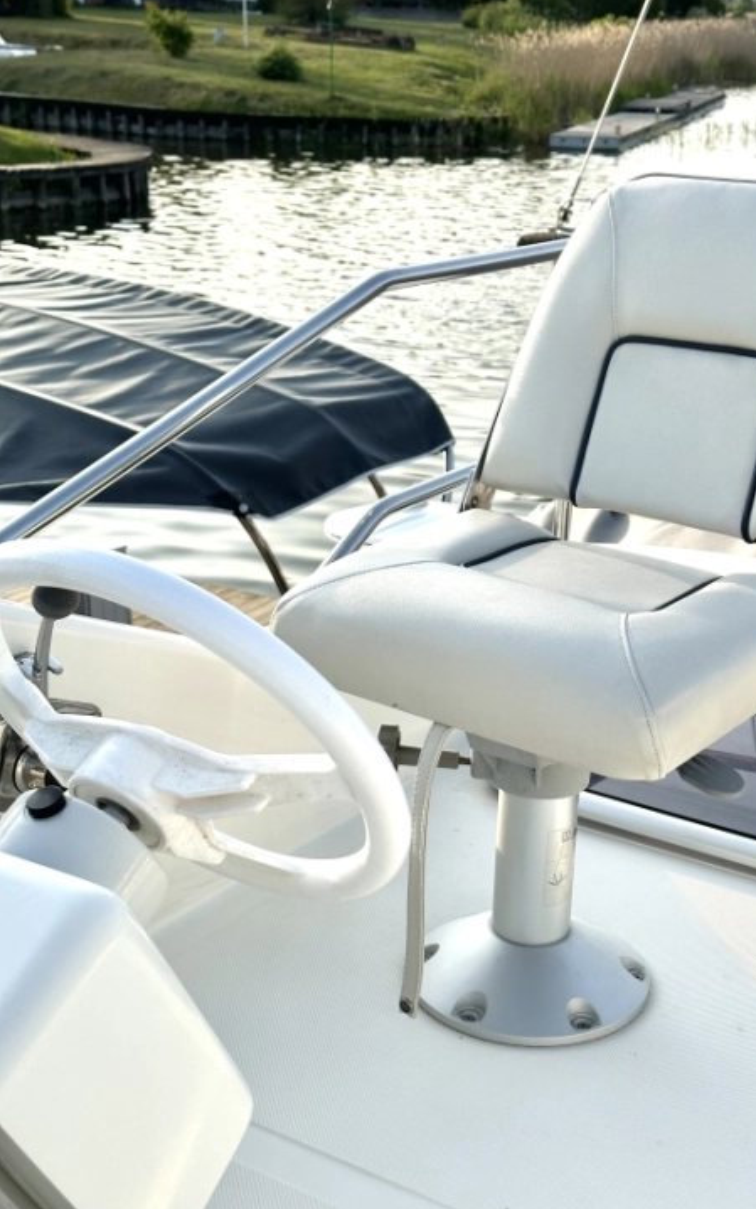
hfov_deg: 24.8
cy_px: 601
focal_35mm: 52
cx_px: 461
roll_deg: -1.3
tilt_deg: -19.2
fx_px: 1714
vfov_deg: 38.9
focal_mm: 6.86
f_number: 1.78
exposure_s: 1/2114
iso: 64
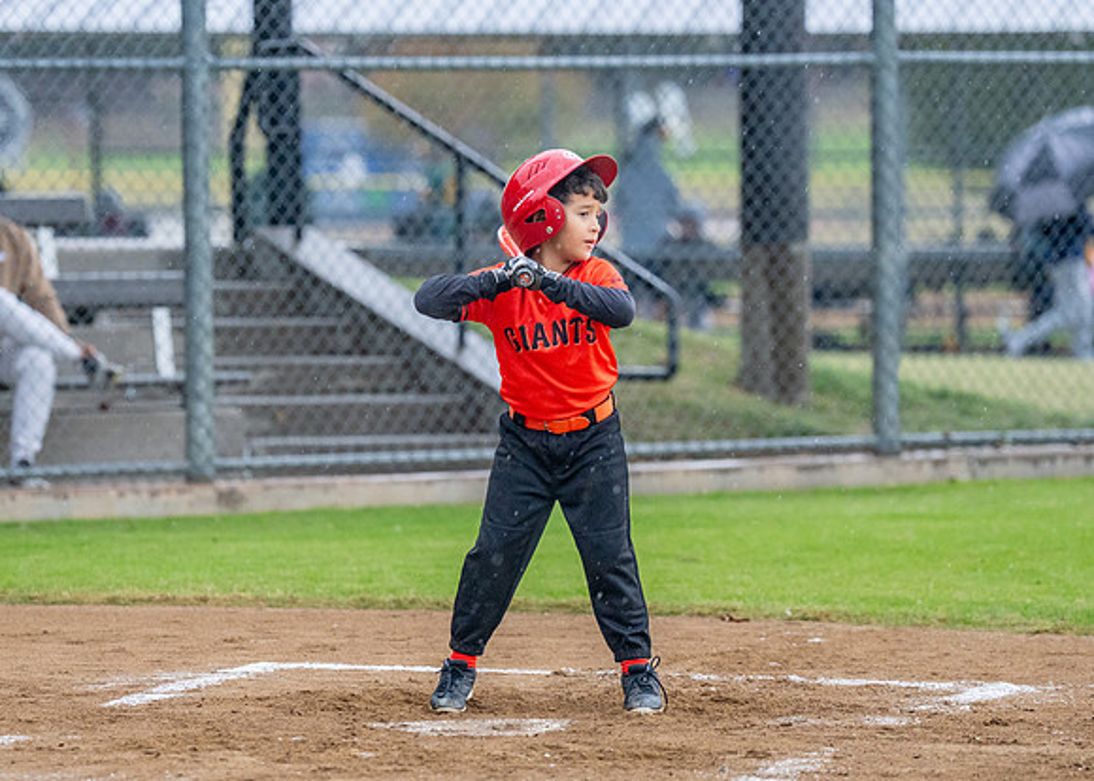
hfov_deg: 8.7
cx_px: 473
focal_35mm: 232
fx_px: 7221
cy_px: 401
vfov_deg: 6.2
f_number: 2.8
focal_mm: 150
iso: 1600
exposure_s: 1/1000
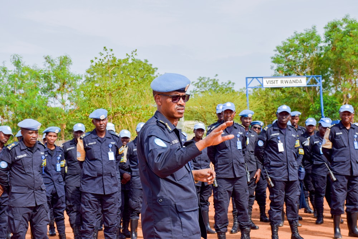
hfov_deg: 27.0
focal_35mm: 75
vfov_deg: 18.2
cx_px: 179
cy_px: 120
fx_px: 746
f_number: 9
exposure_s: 1/200
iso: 100
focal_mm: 50
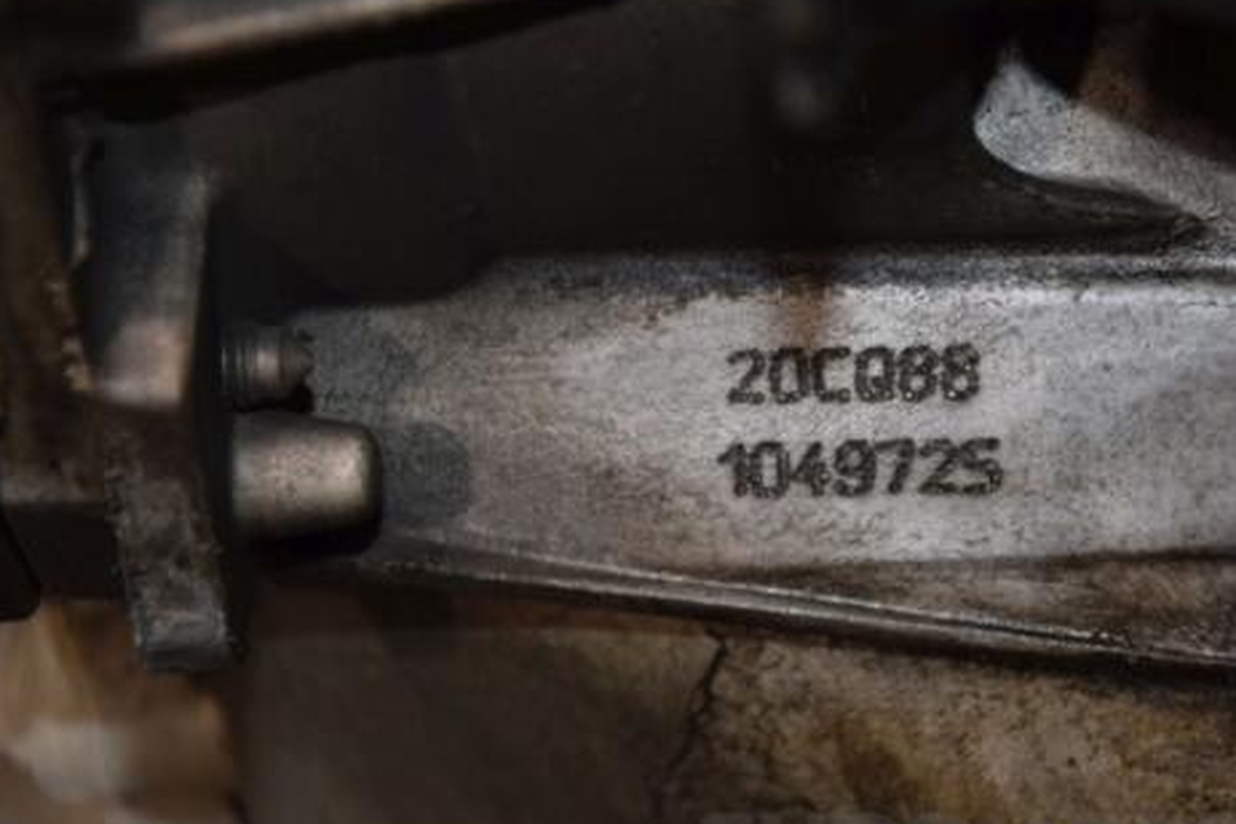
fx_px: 7026
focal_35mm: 205
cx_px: 650
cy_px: 498
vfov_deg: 6.7
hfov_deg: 10.1
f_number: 5.6
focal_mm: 105
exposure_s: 1/60
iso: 800
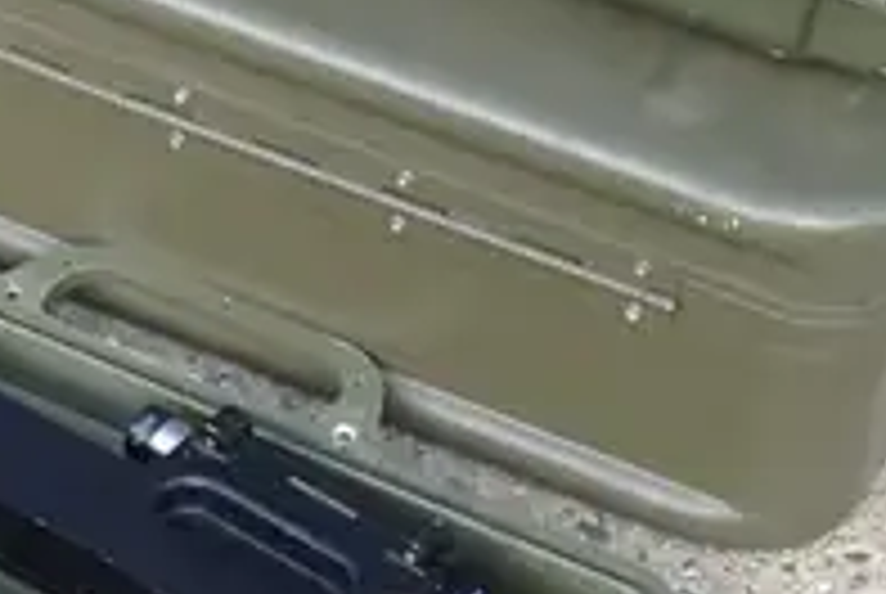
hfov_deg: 10.8
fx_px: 4535
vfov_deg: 7.5
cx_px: -427
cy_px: 428
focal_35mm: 184
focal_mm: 4.28
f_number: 2.4
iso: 50
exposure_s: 1/291
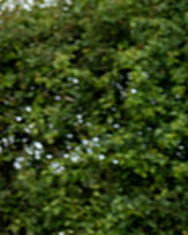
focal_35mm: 430
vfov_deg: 4.5
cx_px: -145
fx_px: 2991
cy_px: 219
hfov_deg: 3.6
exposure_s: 1/1000
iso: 200
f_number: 3.5
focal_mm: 78
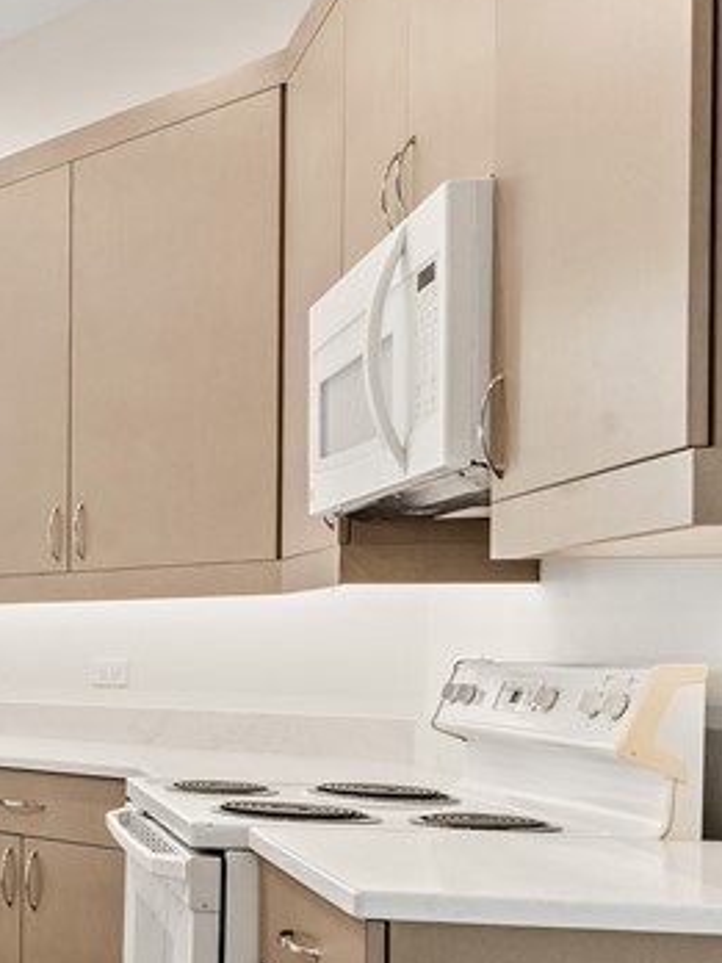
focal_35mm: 48
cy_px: 649
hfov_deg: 23.9
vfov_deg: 39.2
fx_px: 1335
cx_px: -361
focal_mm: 16
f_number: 10
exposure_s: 1/5
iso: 320
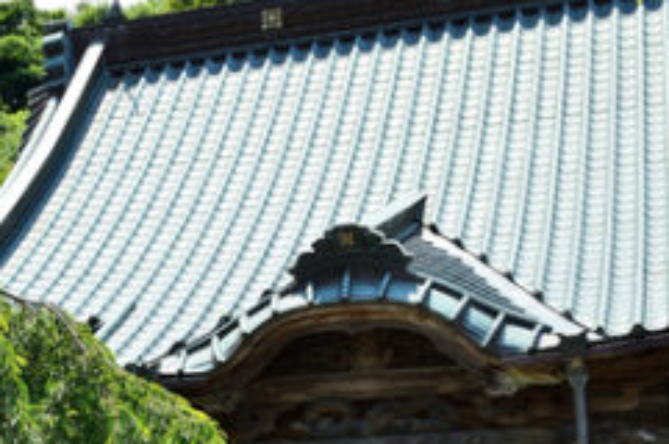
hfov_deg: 19.7
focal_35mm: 97
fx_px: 1800
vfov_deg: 13.7
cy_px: 498
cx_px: -150
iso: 200
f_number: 11
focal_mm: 26
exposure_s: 1/125
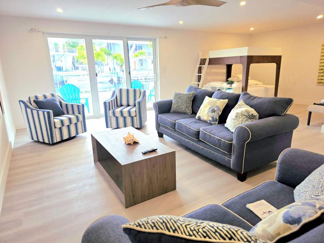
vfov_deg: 58.9
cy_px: 122
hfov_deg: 73.9
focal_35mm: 23
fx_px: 215
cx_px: 162
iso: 64
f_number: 1.7
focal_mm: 6.3
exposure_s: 1/120
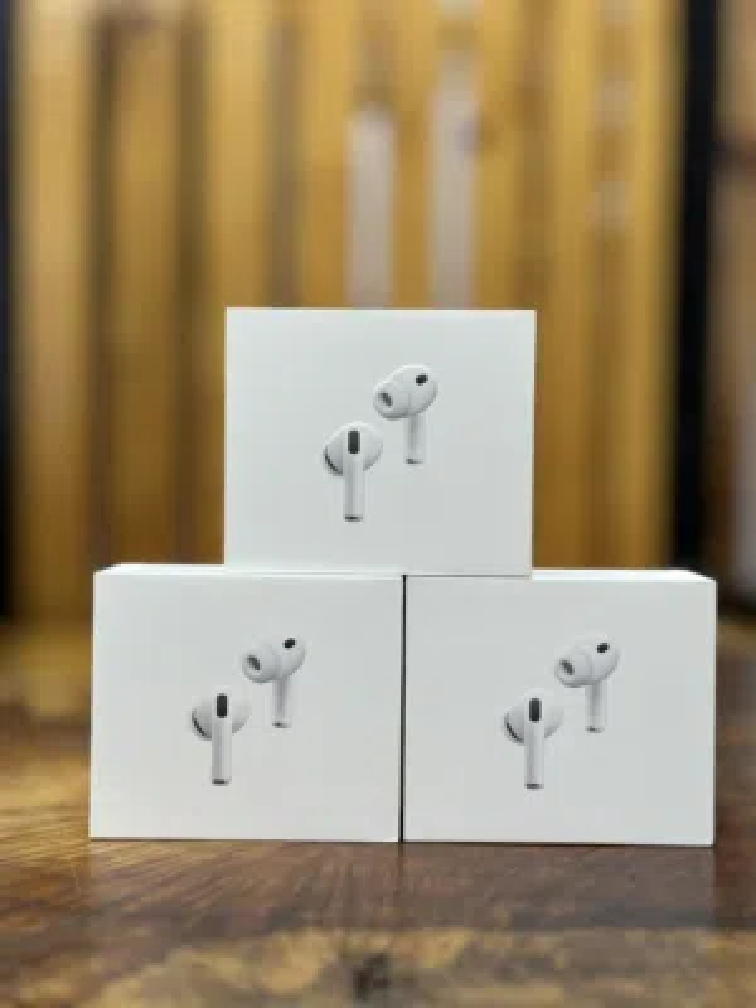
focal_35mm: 48
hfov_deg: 30.3
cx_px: 378
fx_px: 1398
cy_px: 504
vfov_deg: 39.7
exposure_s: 1/50
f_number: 1.78
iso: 64
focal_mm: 6.86
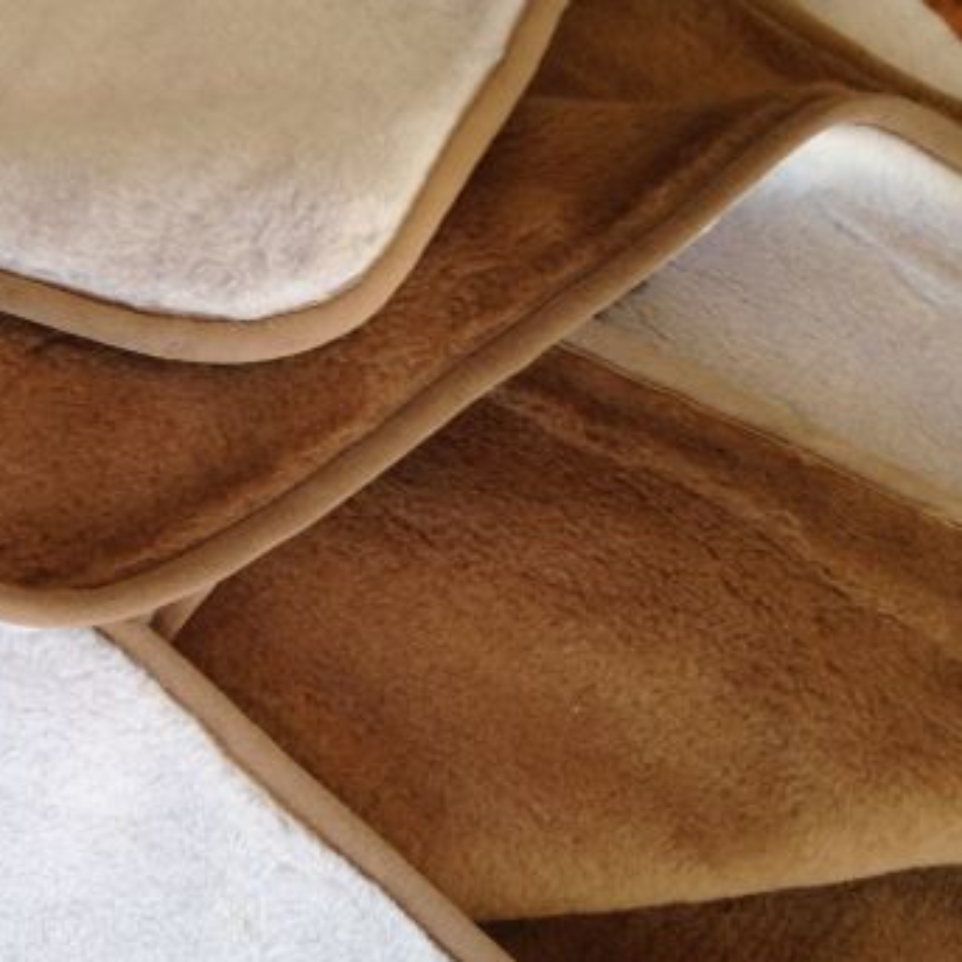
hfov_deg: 24.5
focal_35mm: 68
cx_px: 70
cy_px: 482
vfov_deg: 25.4
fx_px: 2138
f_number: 2.4
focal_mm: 4.12
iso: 50
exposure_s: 1/40
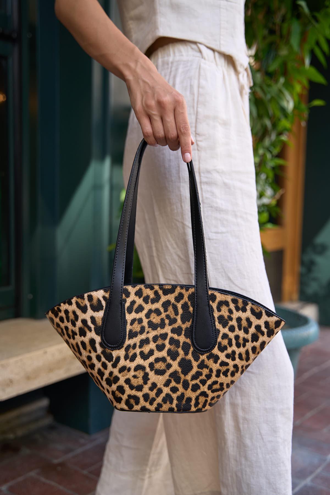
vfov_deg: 47.4
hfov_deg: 32.6
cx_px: 165
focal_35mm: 41
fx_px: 563
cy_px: 248
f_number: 3.2
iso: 100
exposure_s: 1/160
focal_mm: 41
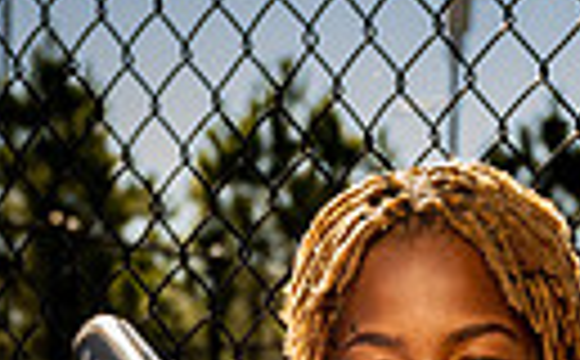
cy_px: 914
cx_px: 535
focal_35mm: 157
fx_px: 2476
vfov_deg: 7.6
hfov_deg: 13.2
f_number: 5
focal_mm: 44
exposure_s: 1/250
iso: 125
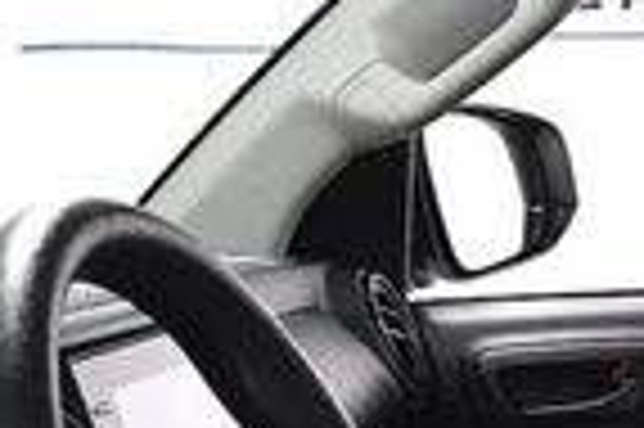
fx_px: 2162
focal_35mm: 121
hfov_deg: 15.9
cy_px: 552
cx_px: 887
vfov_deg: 11.0
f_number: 4.5
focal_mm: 18
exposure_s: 1/250
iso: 2500
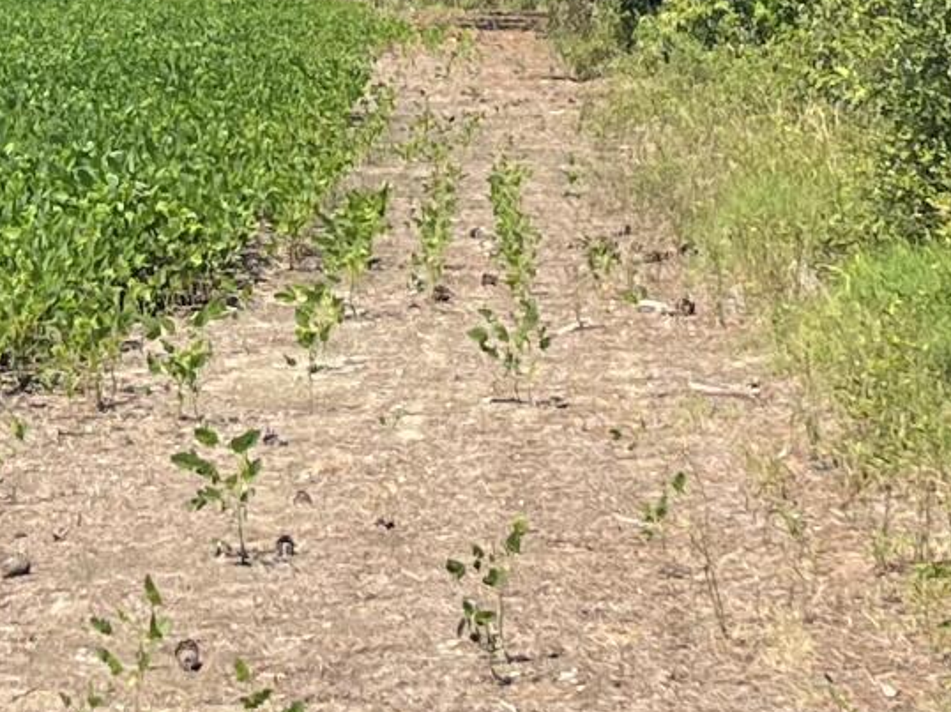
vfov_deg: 10.0
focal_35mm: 145
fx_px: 3982
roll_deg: +0.0
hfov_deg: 13.5
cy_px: -300
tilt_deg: +3.0
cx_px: 32
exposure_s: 1/2268
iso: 50
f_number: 1.6
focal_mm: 5.1
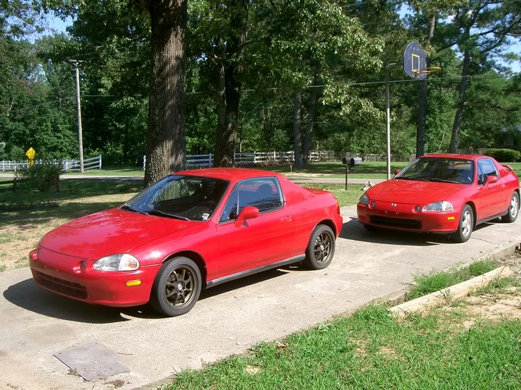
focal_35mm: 39
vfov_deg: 36.8
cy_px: 195
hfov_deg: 47.9
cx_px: 260
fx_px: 587
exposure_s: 1/400
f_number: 4.8
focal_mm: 8
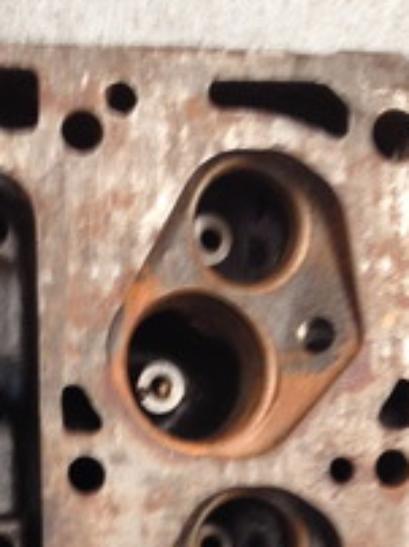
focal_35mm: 104
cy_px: 707
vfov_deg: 17.7
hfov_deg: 14.1
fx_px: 1642
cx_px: 35
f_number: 2.4
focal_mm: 4.28
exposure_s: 1/20
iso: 80
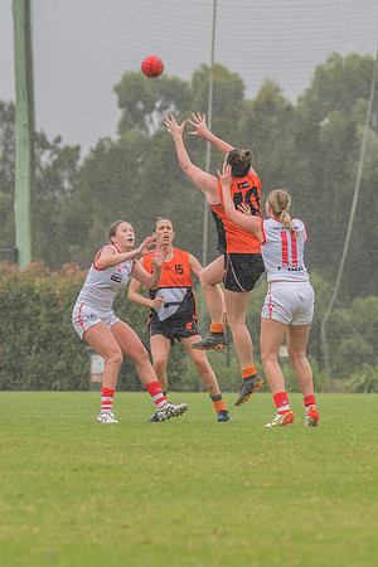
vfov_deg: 4.1
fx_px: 7982
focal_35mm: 507
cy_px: 233
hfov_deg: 2.7
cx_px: 157
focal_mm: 220
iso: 800
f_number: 6.3
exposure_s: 1/2000
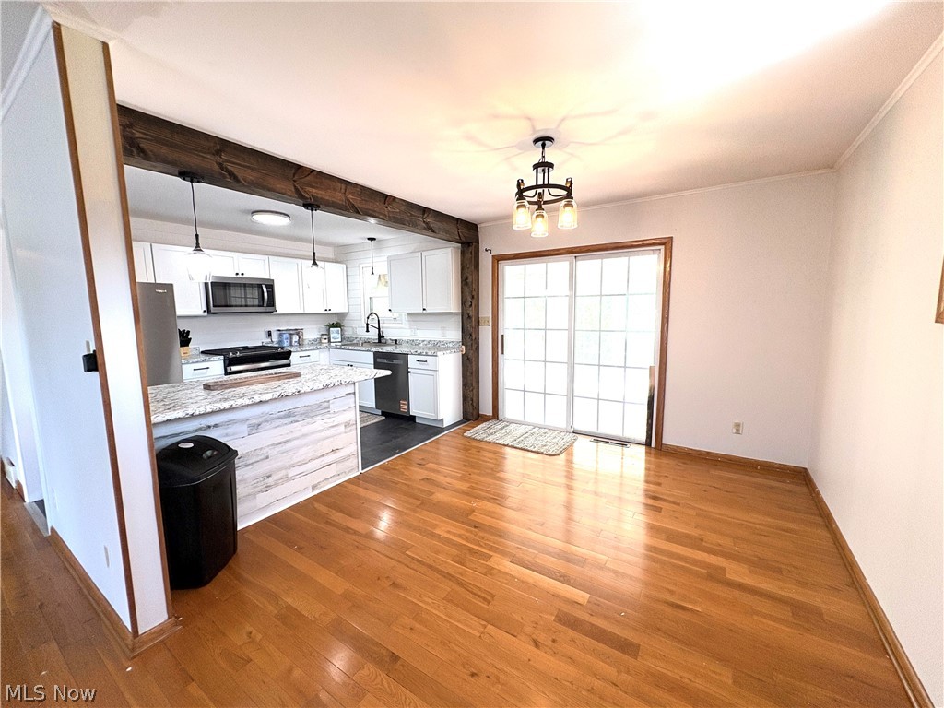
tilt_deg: -6.3
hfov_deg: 102.1
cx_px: 472
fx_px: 382
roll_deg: +0.8
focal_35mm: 14
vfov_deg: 85.7
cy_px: 354
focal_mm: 2.22
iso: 80
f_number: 2.2
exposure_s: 1/139
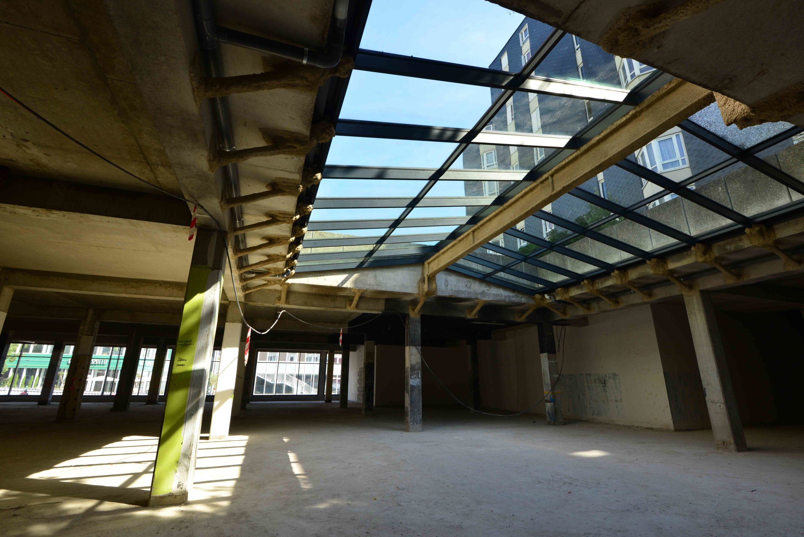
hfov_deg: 96.7
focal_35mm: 16
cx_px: 402
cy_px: 268
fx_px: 357
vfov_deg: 73.8
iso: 200
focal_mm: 16
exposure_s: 1/80
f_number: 8
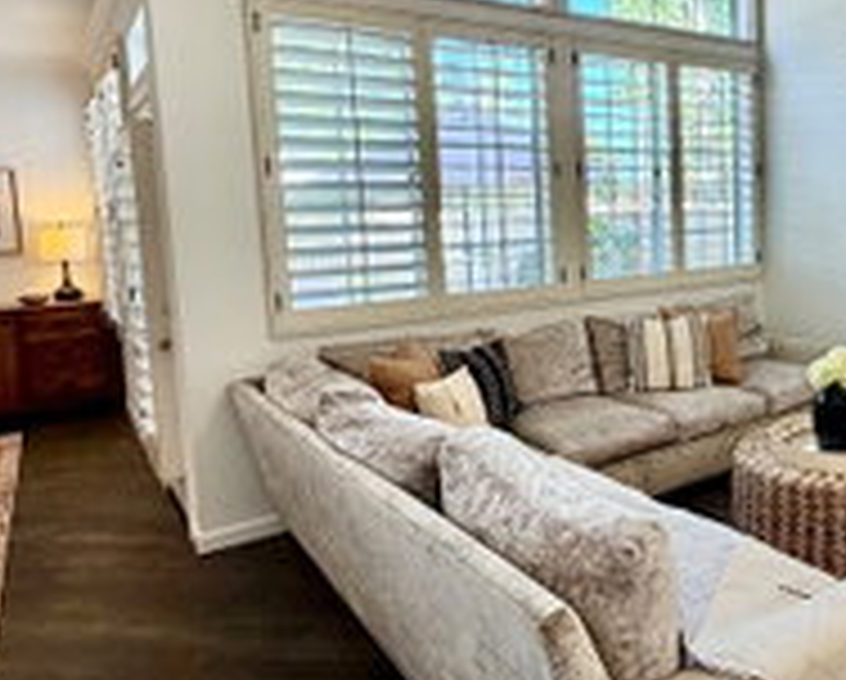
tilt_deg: -6.2
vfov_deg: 47.0
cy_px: 279
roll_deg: +1.2
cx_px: 682
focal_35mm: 31
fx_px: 777
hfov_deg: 53.2
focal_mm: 2.22
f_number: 2.2
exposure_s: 1/120
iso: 200
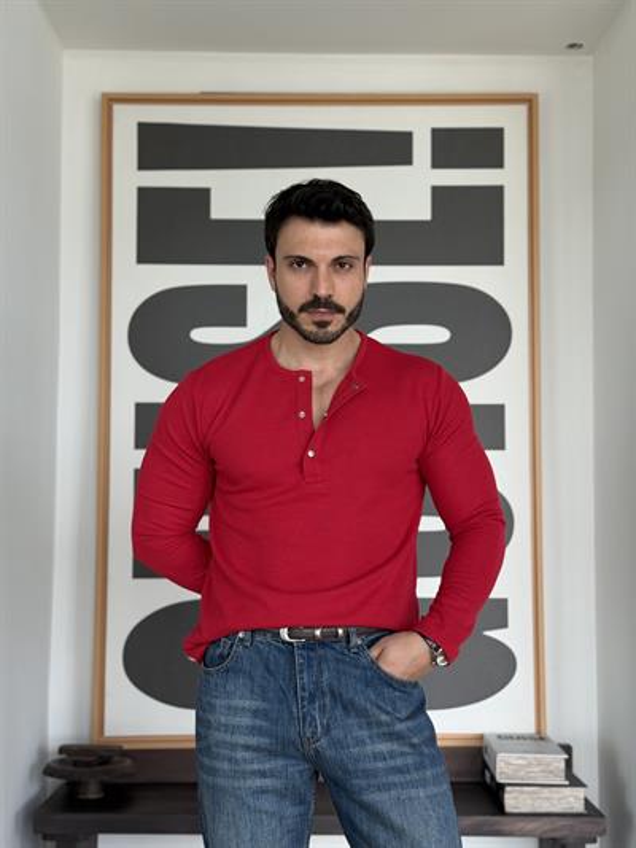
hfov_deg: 30.3
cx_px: 318
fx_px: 1175
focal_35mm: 48
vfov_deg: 39.6
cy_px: 424
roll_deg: -0.5
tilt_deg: +3.8
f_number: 1.78
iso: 100
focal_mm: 6.76
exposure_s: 1/174
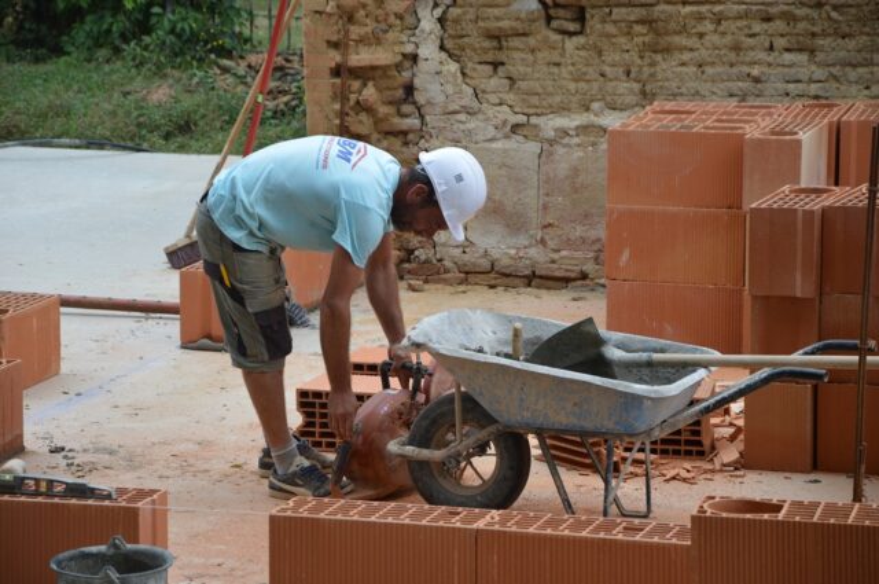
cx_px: 440
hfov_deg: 13.1
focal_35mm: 158
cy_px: 292
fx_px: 3841
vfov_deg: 8.7
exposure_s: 1/125
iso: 110
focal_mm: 105
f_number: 5.6
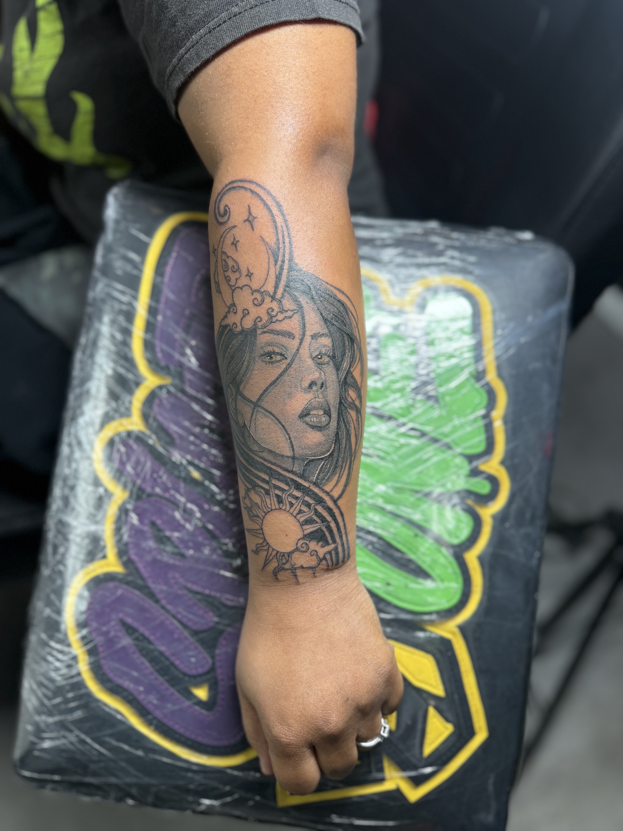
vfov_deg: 71.6
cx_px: 312
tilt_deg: -49.3
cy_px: 416
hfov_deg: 56.8
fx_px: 576
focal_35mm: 24
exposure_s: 1/120
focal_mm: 6.76
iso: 125
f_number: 1.78
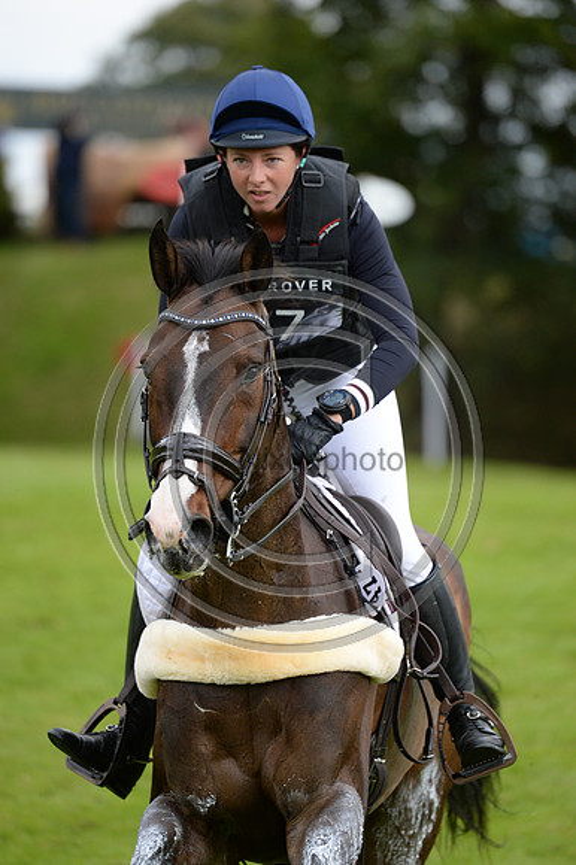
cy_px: 432
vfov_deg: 5.2
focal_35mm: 400
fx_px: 9611
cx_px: 288
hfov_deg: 3.4
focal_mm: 400
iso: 1000
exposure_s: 1/1000
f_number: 5.6
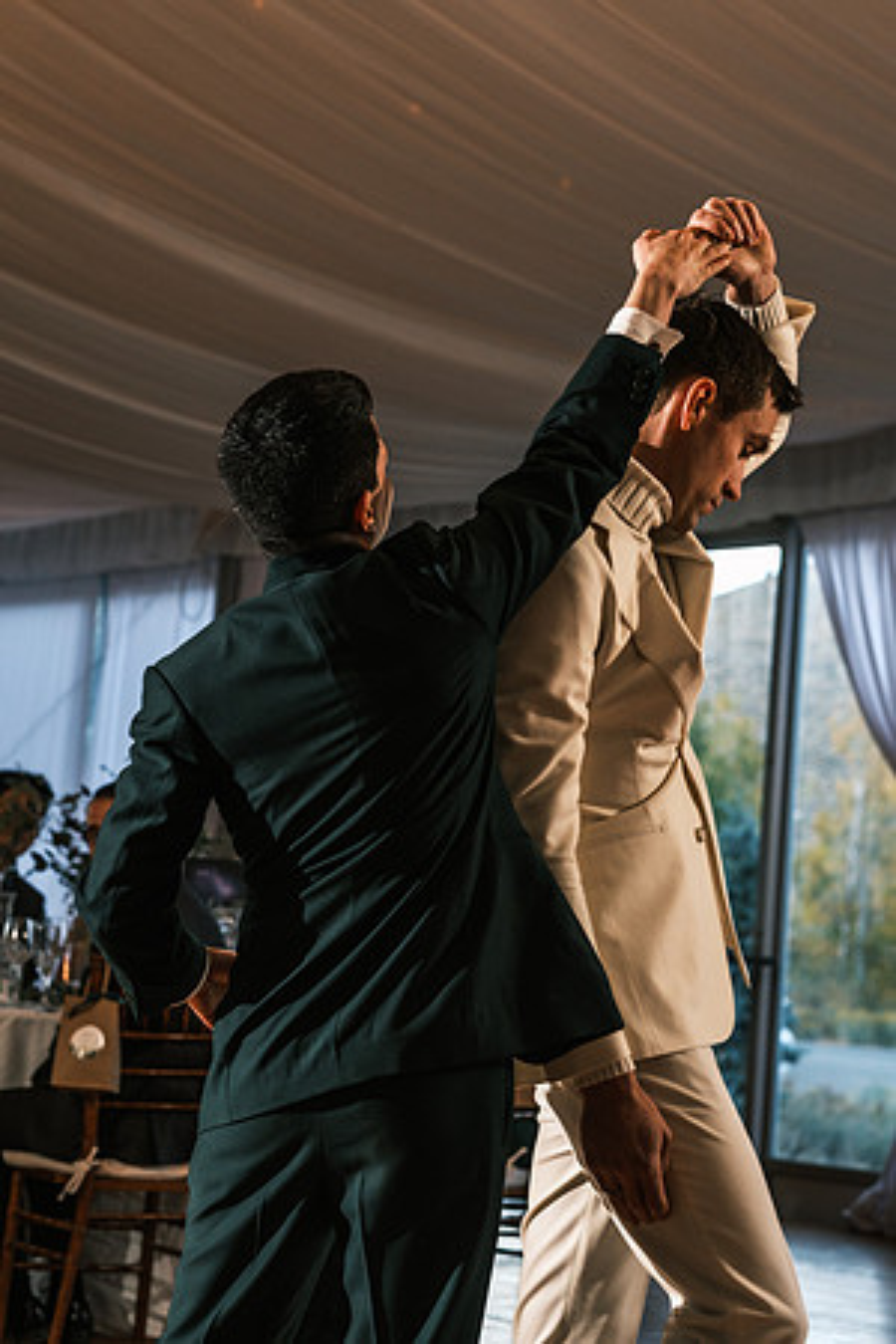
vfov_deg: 24.2
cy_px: 672
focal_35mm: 84
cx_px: 448
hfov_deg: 16.3
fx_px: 3136
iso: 640
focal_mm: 56
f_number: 4
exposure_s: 1/250
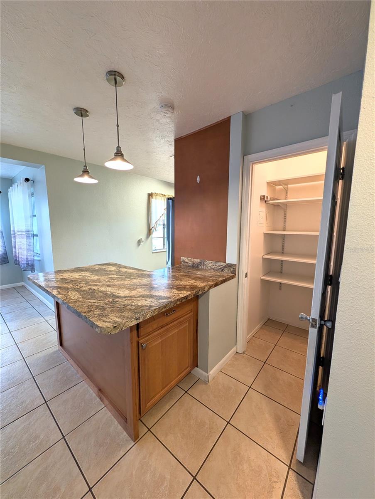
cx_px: 188
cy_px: 250
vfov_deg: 110.5
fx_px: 173
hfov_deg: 94.6
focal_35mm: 12
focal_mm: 2.02
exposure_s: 1/63.7
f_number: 1.7
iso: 147
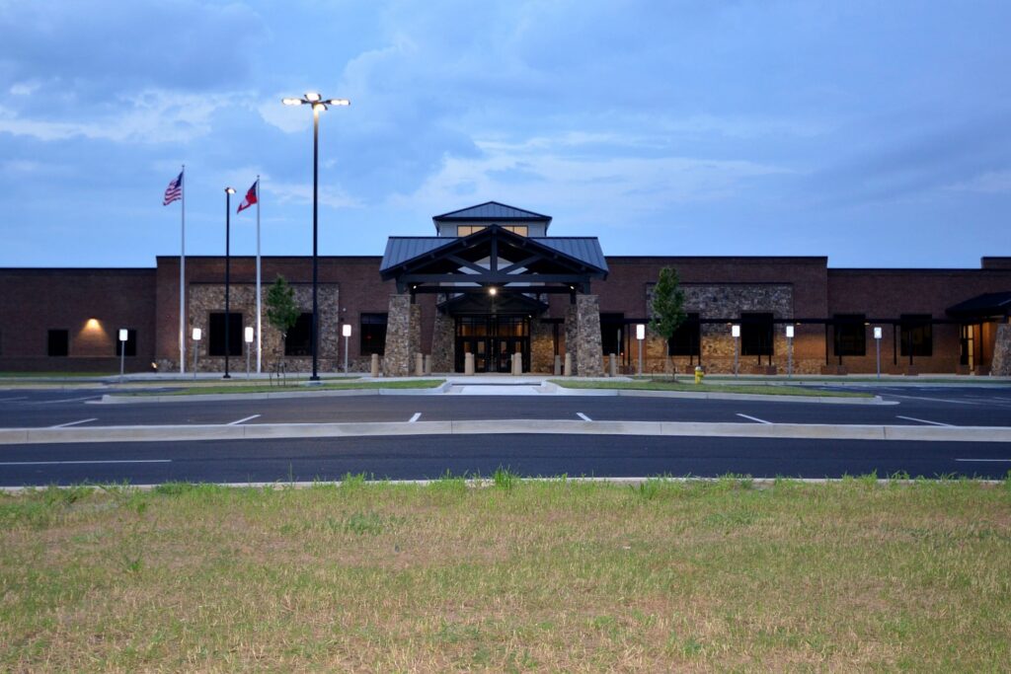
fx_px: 1011
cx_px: 506
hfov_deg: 53.1
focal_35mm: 36
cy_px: 337
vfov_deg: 36.9
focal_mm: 24
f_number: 4.5
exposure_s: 1/60
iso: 800
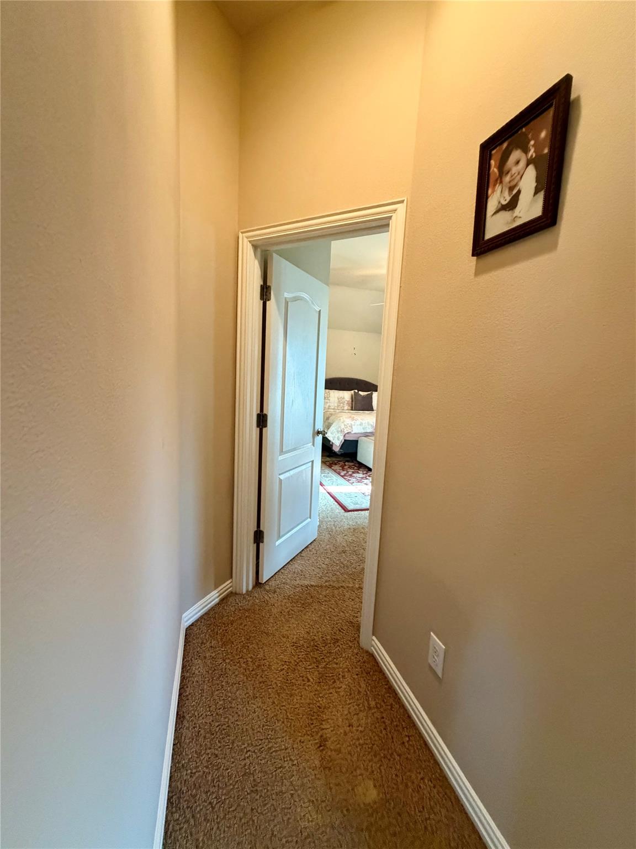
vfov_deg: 102.1
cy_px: 424
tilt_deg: -8.7
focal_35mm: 14
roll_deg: -3.3
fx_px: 343
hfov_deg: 85.7
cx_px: 318
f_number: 2.2
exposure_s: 1/60
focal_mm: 2.22
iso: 800
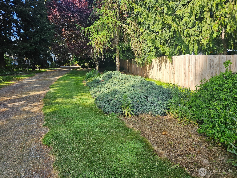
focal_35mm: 23
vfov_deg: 58.9
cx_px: 118
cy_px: 89
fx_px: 157
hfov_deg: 73.9
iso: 20
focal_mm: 6.3
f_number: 1.7
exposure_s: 1/421
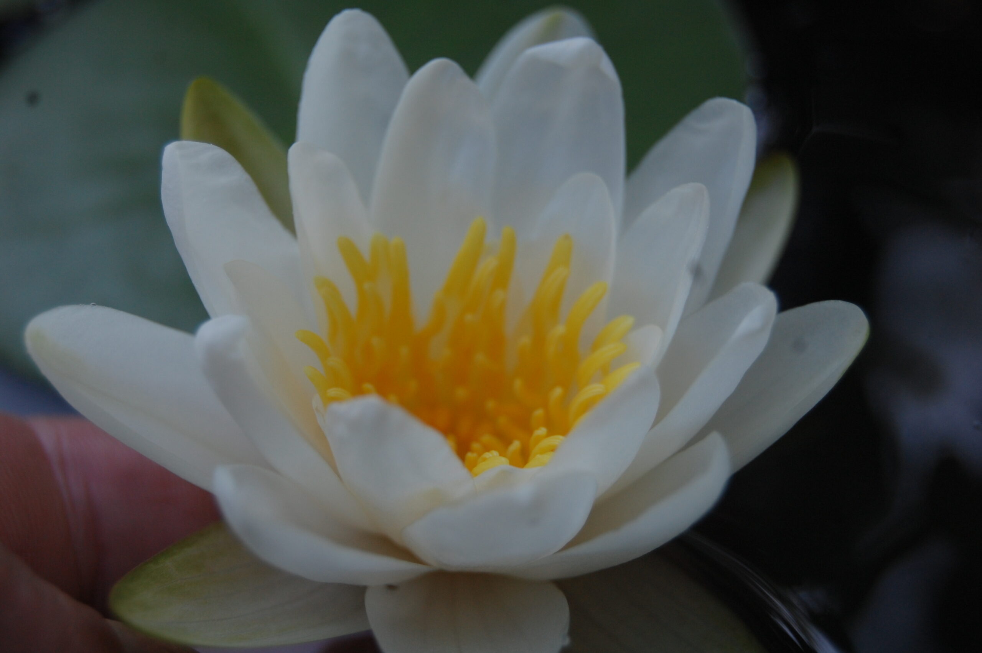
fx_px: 2248
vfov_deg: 16.5
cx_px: 491
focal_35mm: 82
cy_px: 326
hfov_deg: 24.6
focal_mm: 55
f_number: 5.6
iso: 400
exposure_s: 1/500
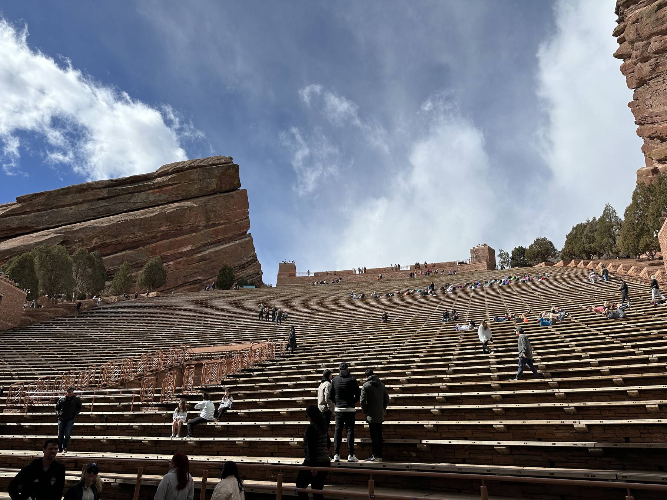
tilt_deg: +19.1
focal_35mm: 24
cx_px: 334
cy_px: 250
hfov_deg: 71.6
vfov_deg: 56.8
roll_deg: -1.7
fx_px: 462
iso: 80
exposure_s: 1/6211
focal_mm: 6.86
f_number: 1.78
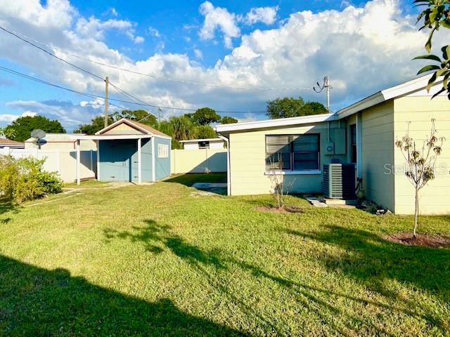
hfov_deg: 67.3
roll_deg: +1.0
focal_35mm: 26
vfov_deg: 53.1
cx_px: 225
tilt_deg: -1.2
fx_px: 338
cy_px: 168
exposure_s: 1/3401
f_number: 1.8
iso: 32
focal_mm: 4.25
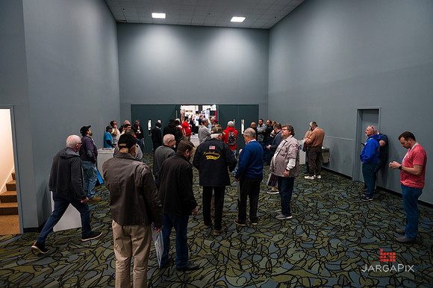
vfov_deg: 53.1
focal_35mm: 24
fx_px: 288
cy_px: 144
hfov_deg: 73.8
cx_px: 216
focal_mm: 24
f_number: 3.2
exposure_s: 1/200
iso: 3200
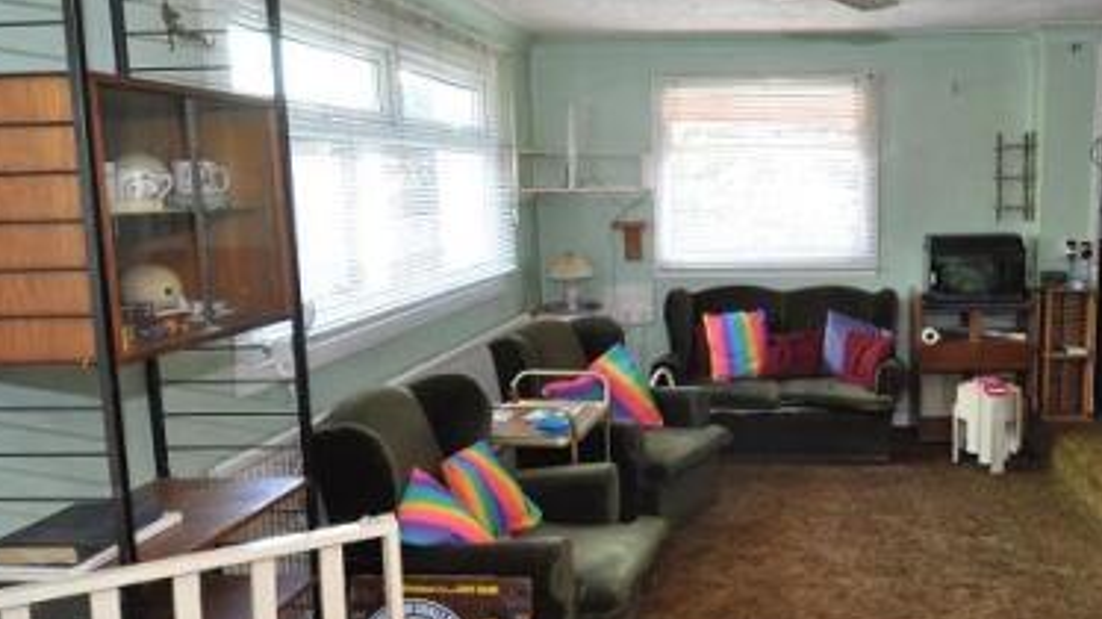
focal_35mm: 33
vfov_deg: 35.6
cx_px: 757
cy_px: 308
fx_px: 964
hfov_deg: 57.8
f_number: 4
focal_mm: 12
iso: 720
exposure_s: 1/60
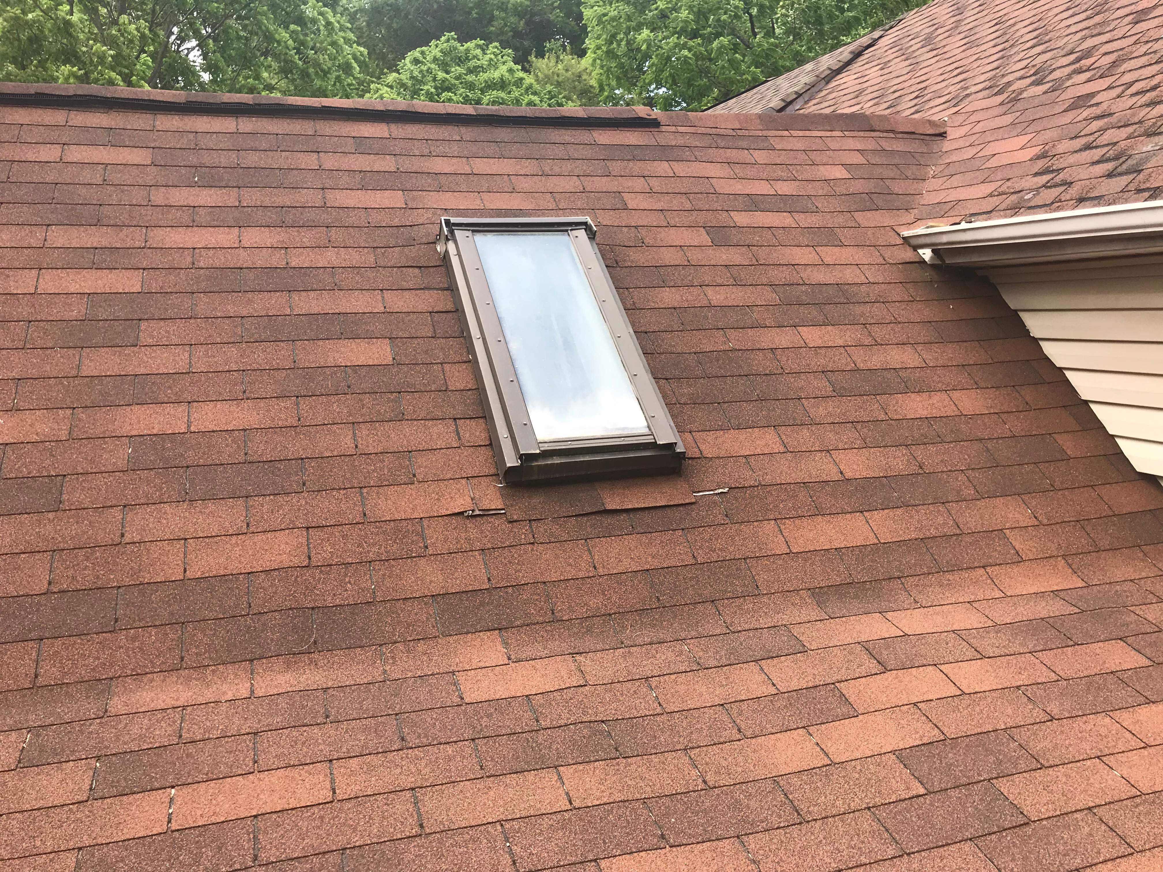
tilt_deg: -8.7
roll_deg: +0.4
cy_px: 436
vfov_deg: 49.7
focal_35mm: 28
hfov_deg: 63.4
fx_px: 941
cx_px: 582
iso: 20
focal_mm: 3.99
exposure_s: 1/284
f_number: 1.8
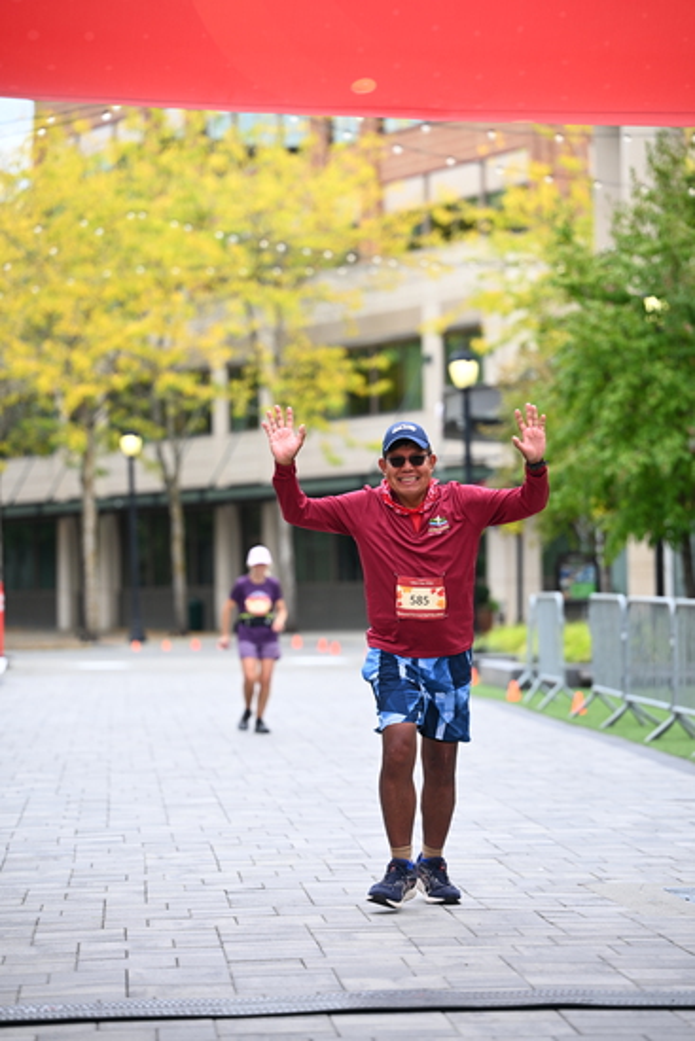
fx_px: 3617
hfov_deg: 11.0
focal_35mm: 125
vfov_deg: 16.4
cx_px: 348
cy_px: 520
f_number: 2.8
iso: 400
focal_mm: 125
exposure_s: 1/1000
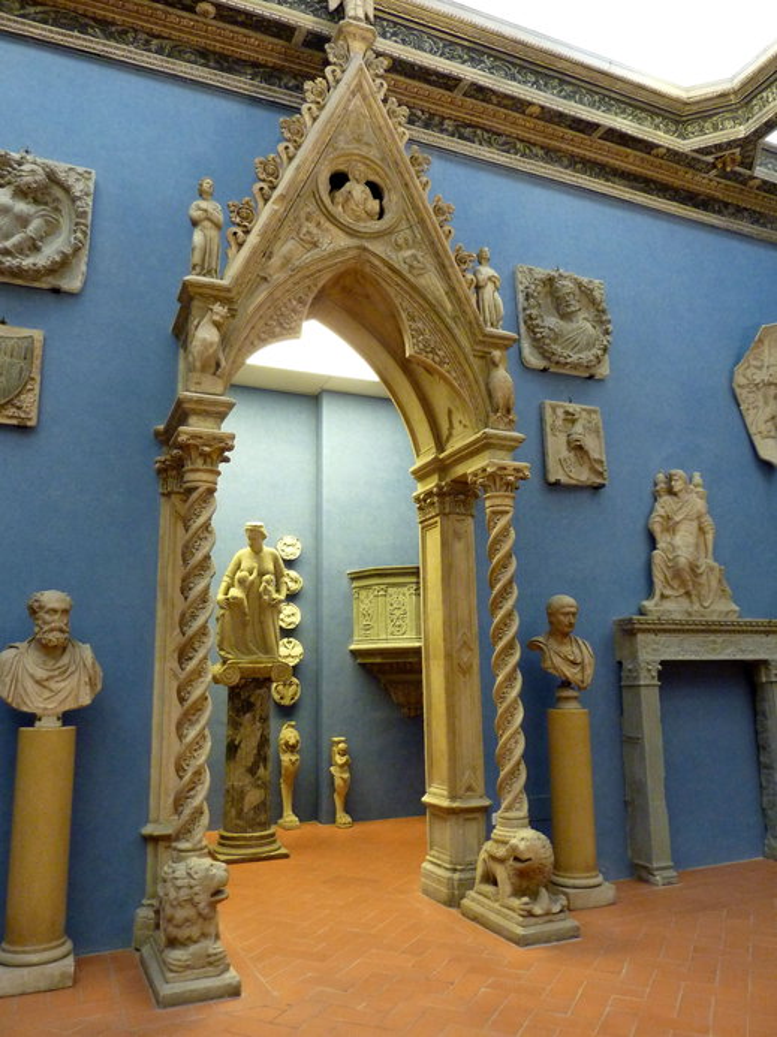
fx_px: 749
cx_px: 388
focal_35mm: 25
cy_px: 518
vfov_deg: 69.4
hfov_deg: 54.8
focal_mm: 4.1
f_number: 3.3
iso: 400
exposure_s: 1/13
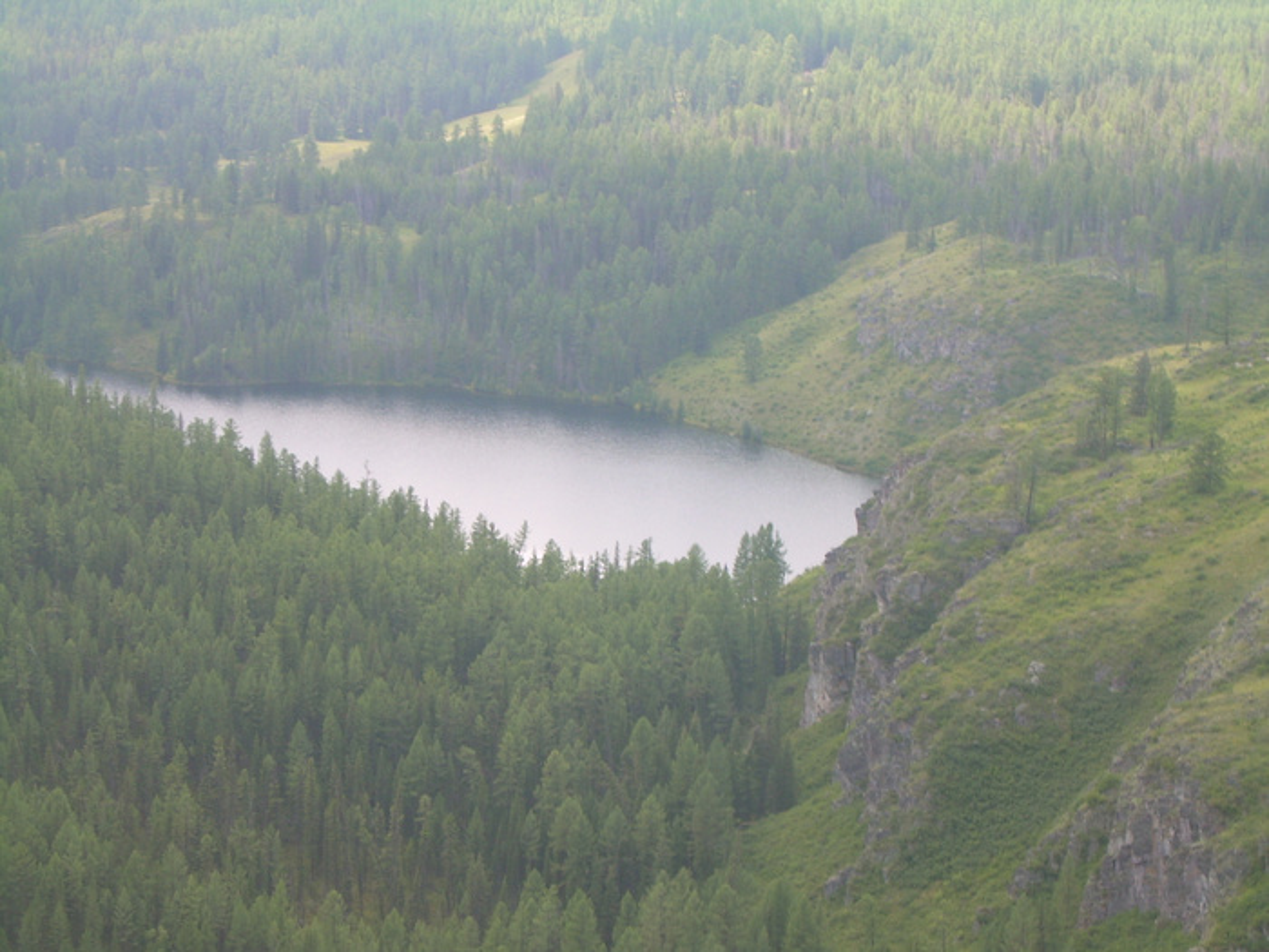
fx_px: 3446
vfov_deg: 15.7
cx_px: 634
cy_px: 476
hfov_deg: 20.9
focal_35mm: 94
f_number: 4.4
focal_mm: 16
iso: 50
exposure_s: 1/84.8
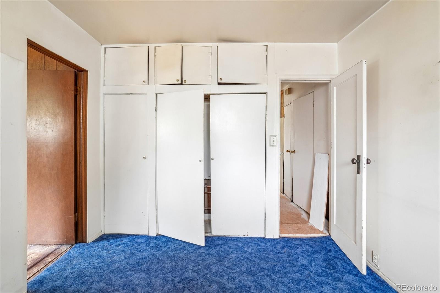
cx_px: 220
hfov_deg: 100.4
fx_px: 183
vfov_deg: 77.3
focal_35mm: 15
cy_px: 146
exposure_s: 1/4
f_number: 8
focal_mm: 10
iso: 400
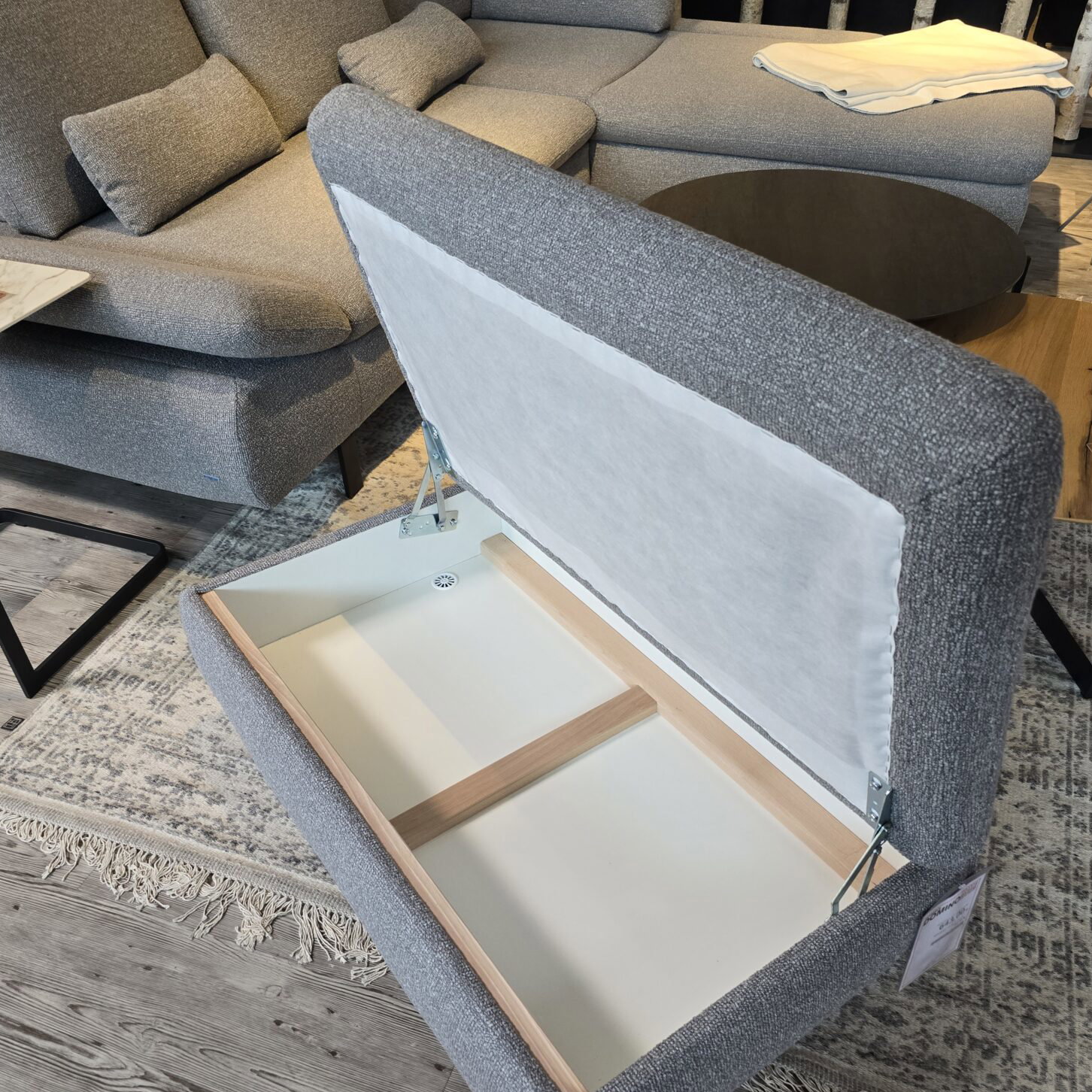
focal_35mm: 28
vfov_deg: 56.9
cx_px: 540
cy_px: 655
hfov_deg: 57.3
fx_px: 999
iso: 125
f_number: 1.7
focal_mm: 6.3
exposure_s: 1/180
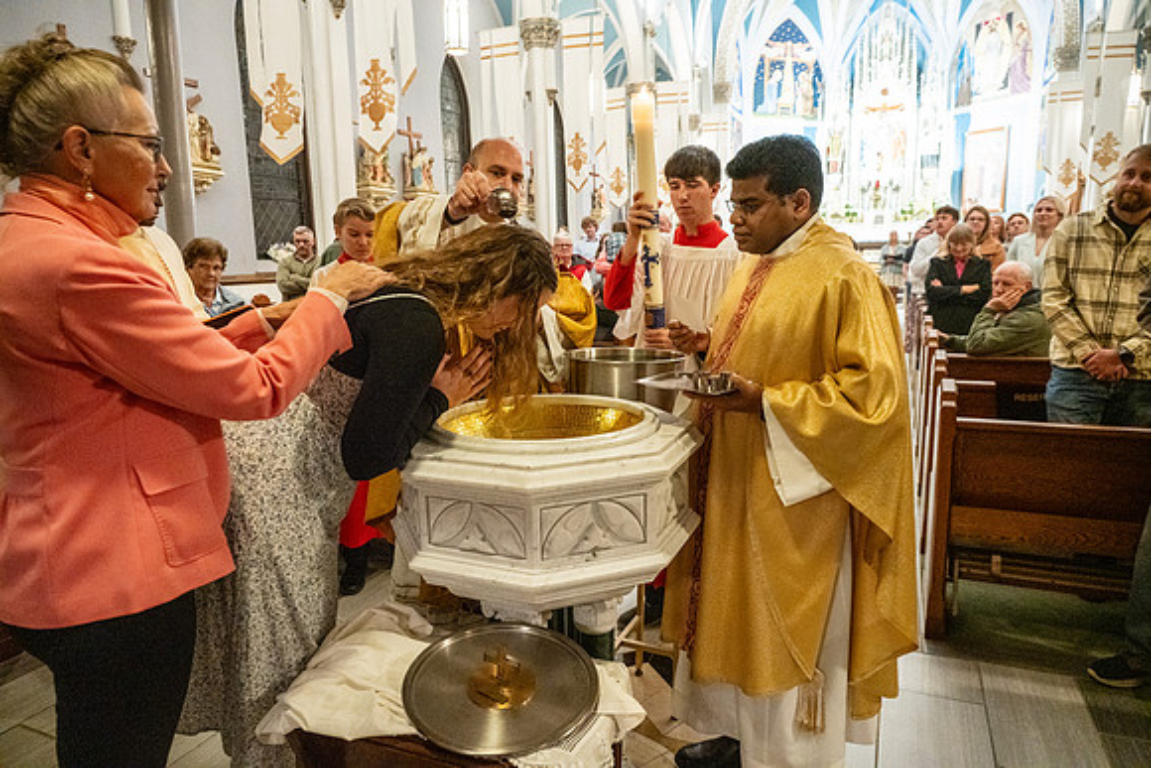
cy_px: 384
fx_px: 767
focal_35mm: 24
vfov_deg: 53.2
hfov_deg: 73.7
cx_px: 576
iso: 5000
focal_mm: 24
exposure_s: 1/60
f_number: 4.5
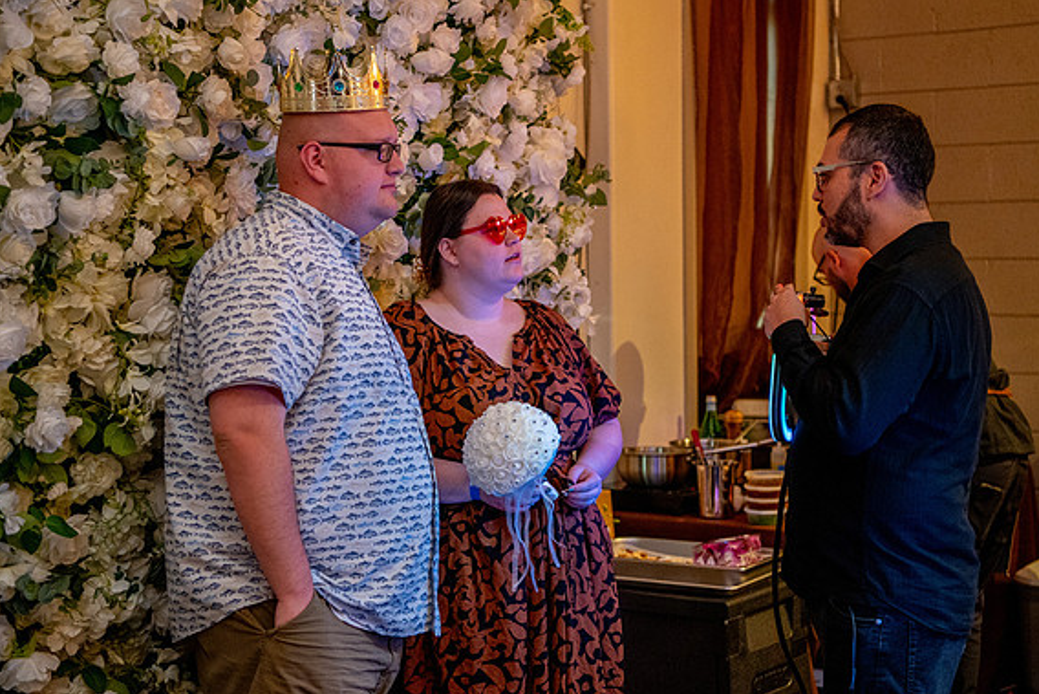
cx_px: 566
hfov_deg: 31.9
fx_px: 1819
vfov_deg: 21.6
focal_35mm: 63
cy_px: 350
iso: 4000
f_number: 2.8
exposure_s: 1/250
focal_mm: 50
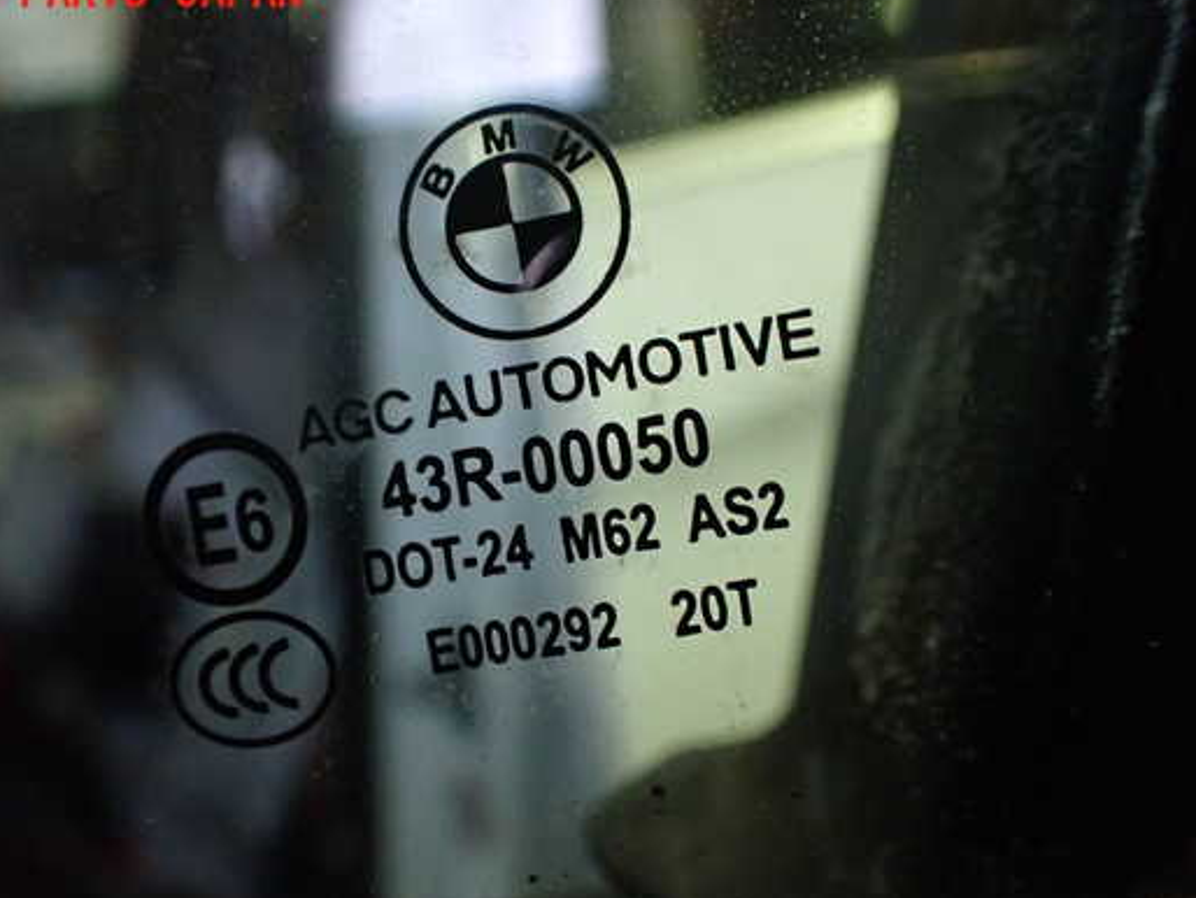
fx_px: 1210
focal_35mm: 35
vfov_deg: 40.7
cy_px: 486
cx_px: 577
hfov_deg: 52.6
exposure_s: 1/40
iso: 800
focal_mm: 5.4
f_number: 2.3
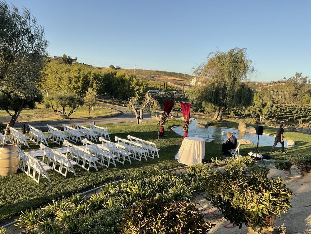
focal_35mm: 29
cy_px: 117
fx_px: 261
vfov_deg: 48.2
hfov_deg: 61.7
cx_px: 156
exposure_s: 1/781
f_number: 1.8
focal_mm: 3
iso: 16
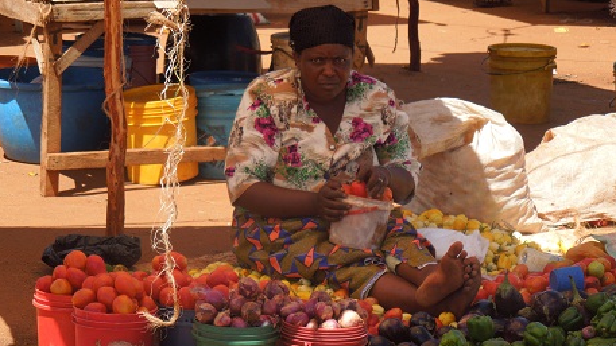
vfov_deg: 6.5
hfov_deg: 11.5
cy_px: 190
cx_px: 309
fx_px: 3054
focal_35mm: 187
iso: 100
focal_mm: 30.6
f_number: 5
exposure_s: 1/320
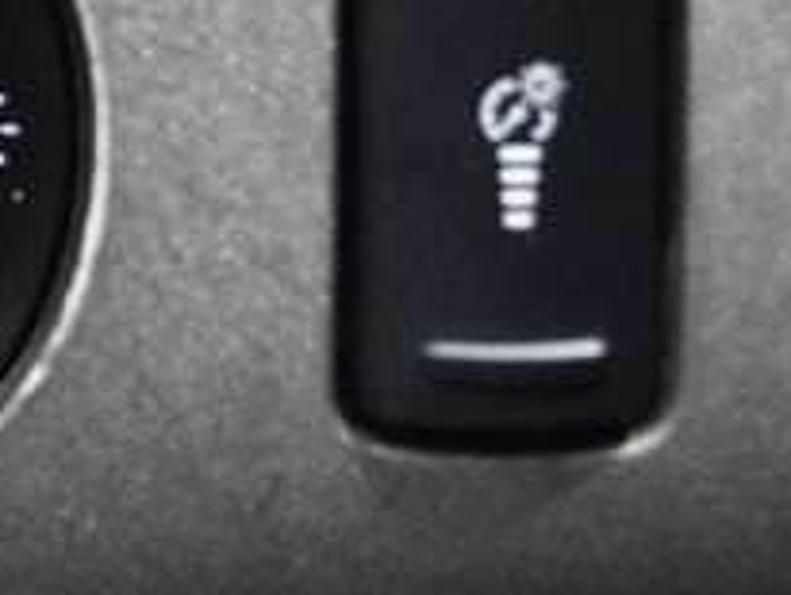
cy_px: 69
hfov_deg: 13.3
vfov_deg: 10.3
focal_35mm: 143
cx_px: -211
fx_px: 3271
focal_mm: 32
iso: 800
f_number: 4.8
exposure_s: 1/200
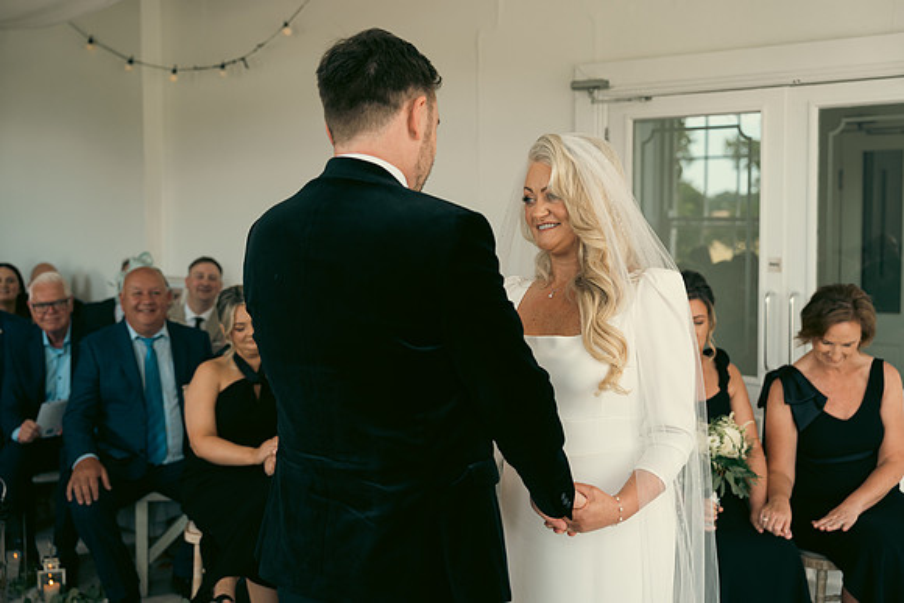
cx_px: 452
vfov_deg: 28.1
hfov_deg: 41.1
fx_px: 1206
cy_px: 302
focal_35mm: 48
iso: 250
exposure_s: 1/160
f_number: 3.5
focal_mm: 48
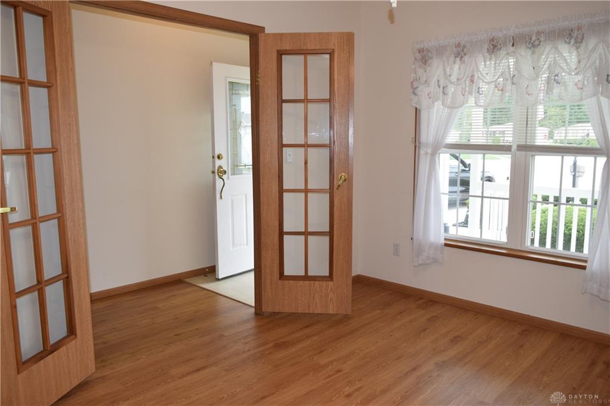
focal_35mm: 27
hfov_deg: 67.4
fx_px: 457
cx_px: 305
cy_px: 203
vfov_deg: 47.9
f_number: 5.6
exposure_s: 1/125
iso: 720
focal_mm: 18
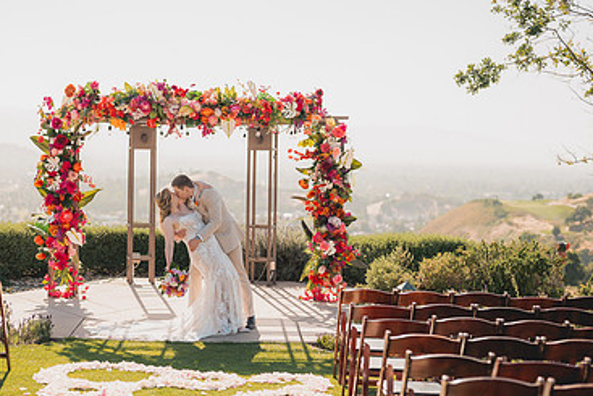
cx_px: 196
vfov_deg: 17.3
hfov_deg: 25.5
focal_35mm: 79
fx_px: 1302
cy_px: 246
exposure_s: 1/3200
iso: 50
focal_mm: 50
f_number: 1.6
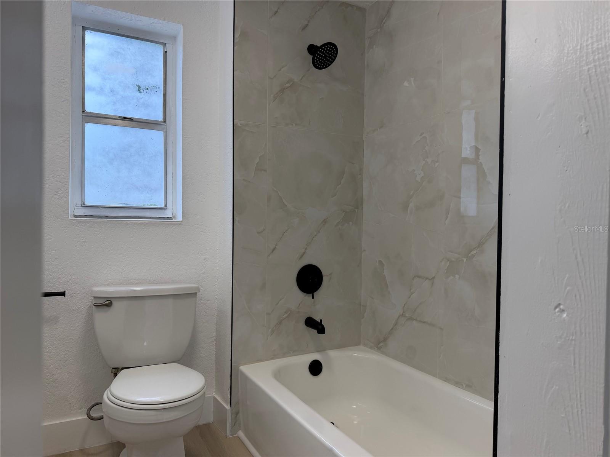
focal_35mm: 24
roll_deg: -0.7
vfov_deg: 56.8
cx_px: 305
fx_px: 423
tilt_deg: -0.9
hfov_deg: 71.6
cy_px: 228
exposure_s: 1/344
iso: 100
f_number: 1.78
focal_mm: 6.76
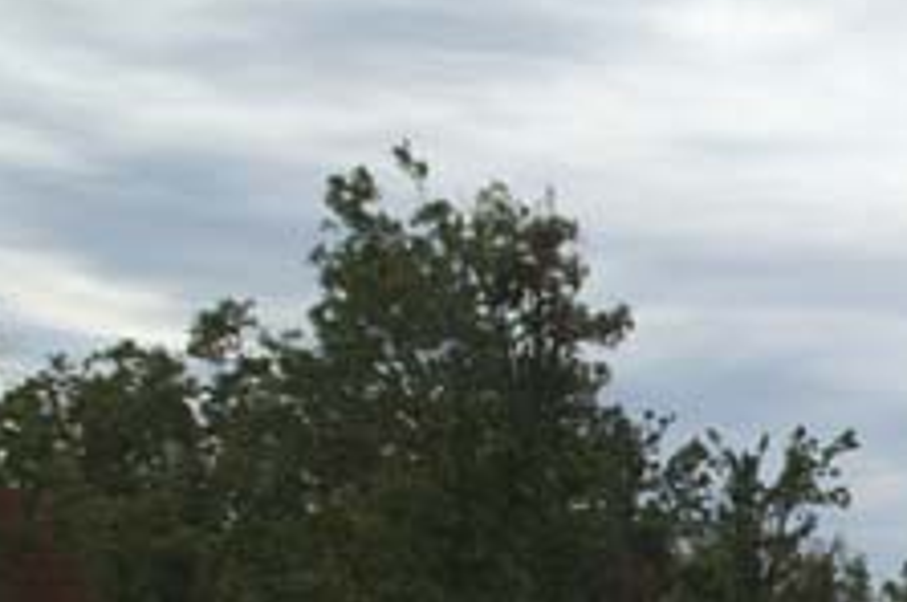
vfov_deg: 10.3
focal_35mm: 129
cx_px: 1485
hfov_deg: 14.5
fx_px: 3245
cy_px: 854
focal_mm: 24
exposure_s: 1/250
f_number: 8
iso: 100
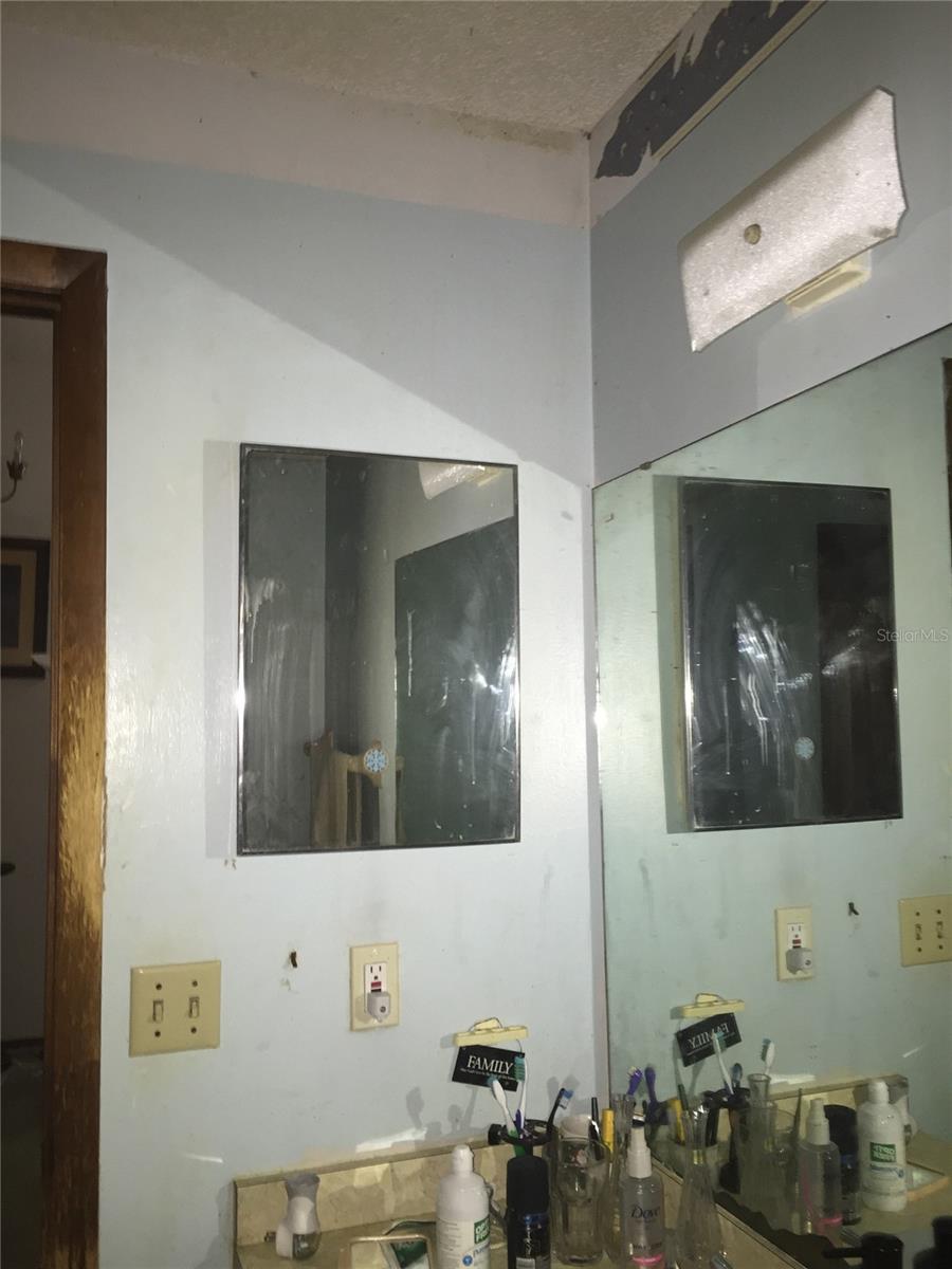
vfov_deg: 61.7
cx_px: 476
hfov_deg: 48.2
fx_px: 1063
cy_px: 634
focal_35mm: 29
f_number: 2.2
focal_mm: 4.15
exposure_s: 1/16
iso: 100
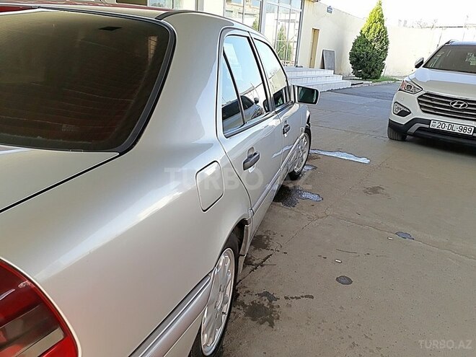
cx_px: 238
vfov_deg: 51.4
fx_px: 371
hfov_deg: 65.3
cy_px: 178
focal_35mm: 27
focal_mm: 3.6
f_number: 1.9
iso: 40
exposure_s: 1/231
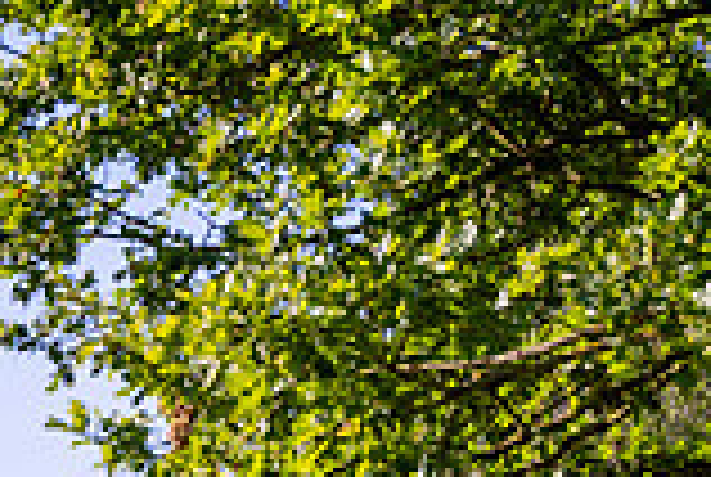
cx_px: -544
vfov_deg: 6.3
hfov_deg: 9.1
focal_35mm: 216
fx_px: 4274
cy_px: 686
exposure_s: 1/640
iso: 125
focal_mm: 59
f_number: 5.6
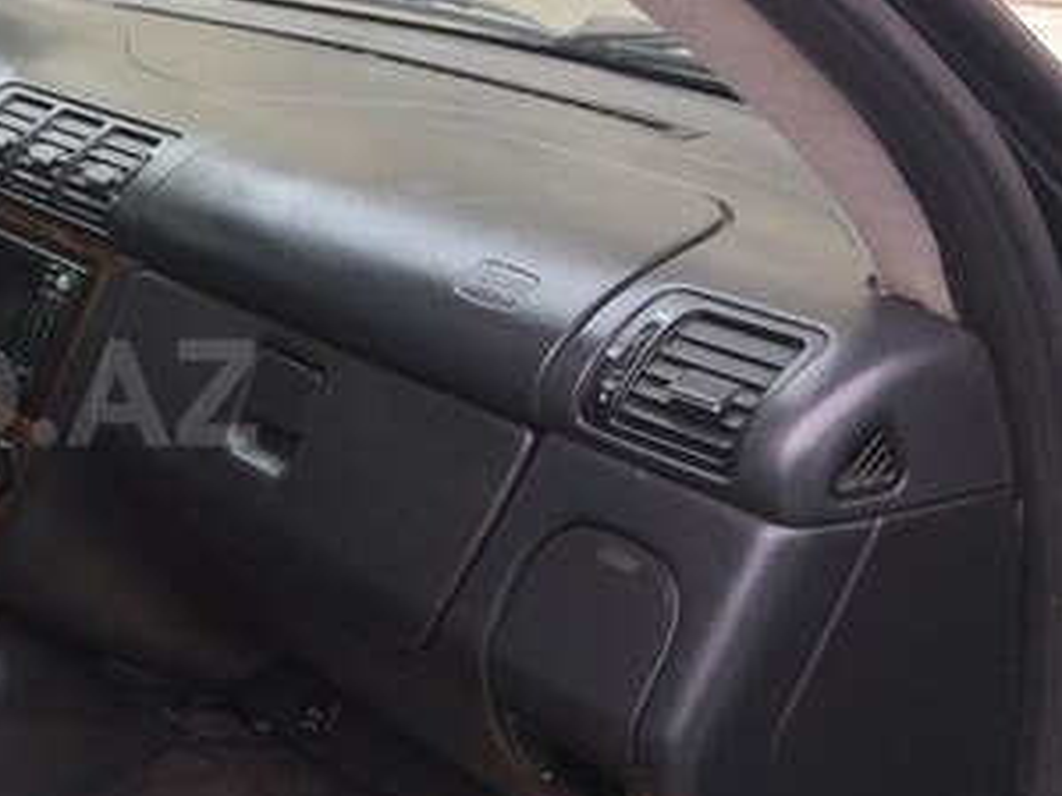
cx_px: -107
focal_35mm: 64
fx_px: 1963
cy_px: 393
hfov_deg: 27.7
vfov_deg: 22.9
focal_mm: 4.15
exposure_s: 1/50
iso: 50
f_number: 2.2
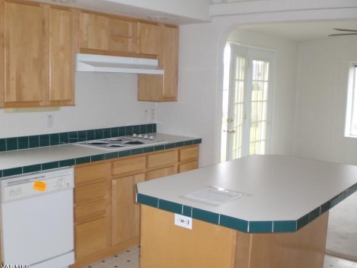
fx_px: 423
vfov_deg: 35.1
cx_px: 166
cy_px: 135
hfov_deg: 45.7
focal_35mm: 41
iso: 200
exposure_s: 1/60
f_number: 3.1
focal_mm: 6.3
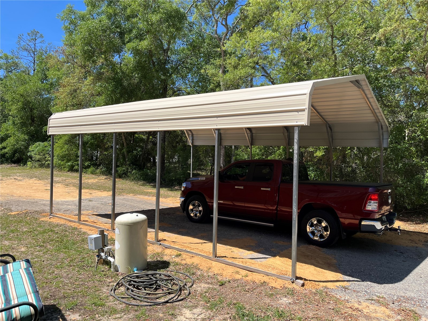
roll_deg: -0.9
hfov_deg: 67.3
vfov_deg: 53.1
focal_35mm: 26
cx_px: 214
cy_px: 160
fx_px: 321
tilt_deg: +0.4
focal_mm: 5.1
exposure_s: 1/2571
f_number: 1.6
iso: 50
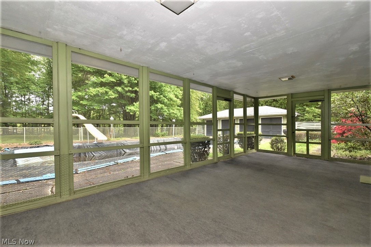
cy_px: 124
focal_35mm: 15
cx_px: 186
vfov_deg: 77.3
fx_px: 155
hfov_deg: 100.4
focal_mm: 10
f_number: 11
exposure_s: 1/200
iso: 800
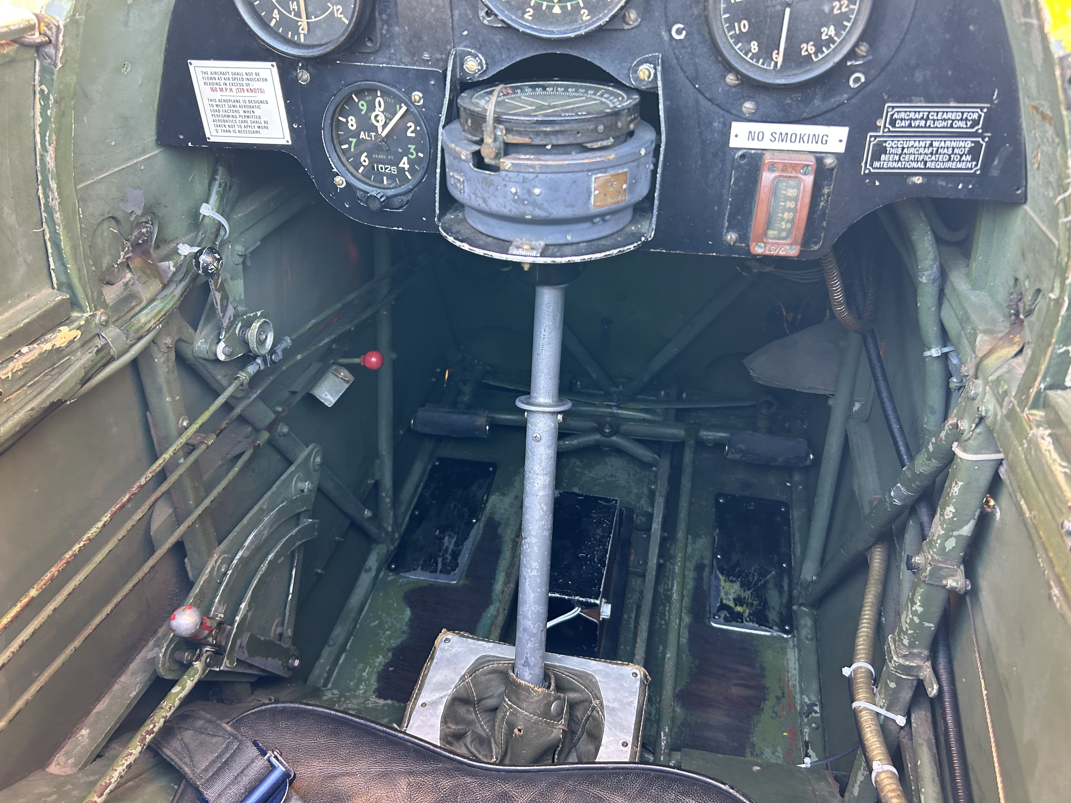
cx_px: 536
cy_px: 402
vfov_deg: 53.1
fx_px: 804
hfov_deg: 67.3
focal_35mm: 26
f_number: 1.5
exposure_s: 1/83
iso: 125
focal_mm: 5.7
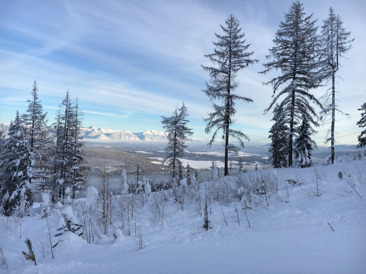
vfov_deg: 48.2
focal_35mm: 29
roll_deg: -2.1
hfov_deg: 61.7
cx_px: 183
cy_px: 137
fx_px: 307
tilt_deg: +0.5
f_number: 2.2
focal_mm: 4.15
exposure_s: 1/905
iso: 25
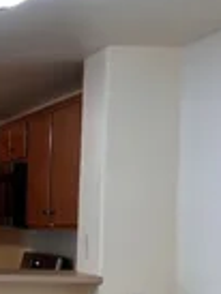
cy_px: 260
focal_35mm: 98
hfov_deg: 13.7
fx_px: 833
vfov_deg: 19.7
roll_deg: -1.4
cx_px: -165
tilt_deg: -2.6
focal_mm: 6.86
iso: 160
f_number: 1.78
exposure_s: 1/60
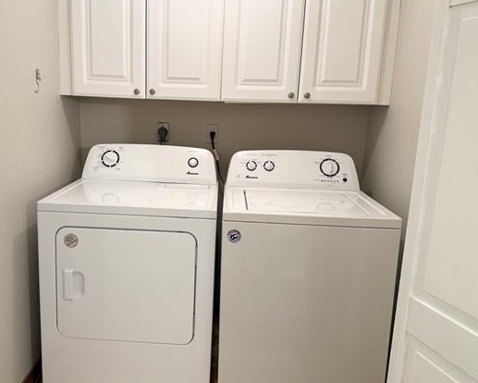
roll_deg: -1.8
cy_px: 170
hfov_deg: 60.0
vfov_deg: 49.9
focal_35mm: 29
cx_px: 194
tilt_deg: -10.5
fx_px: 410
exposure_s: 1/60
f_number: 1.78
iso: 160
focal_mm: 6.76
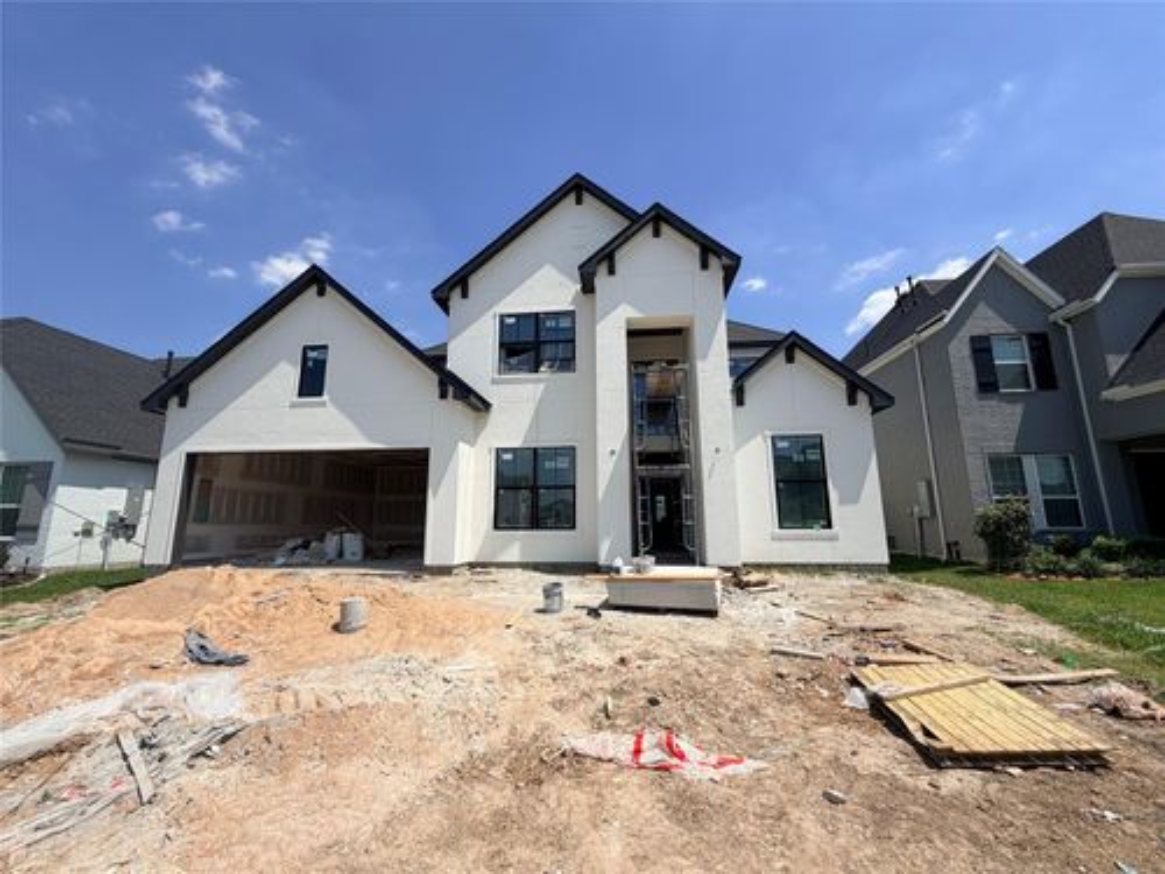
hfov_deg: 102.1
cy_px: 437
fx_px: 471
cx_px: 582
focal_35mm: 14
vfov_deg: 85.7
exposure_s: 1/1399
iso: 20
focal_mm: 2.22
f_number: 2.2
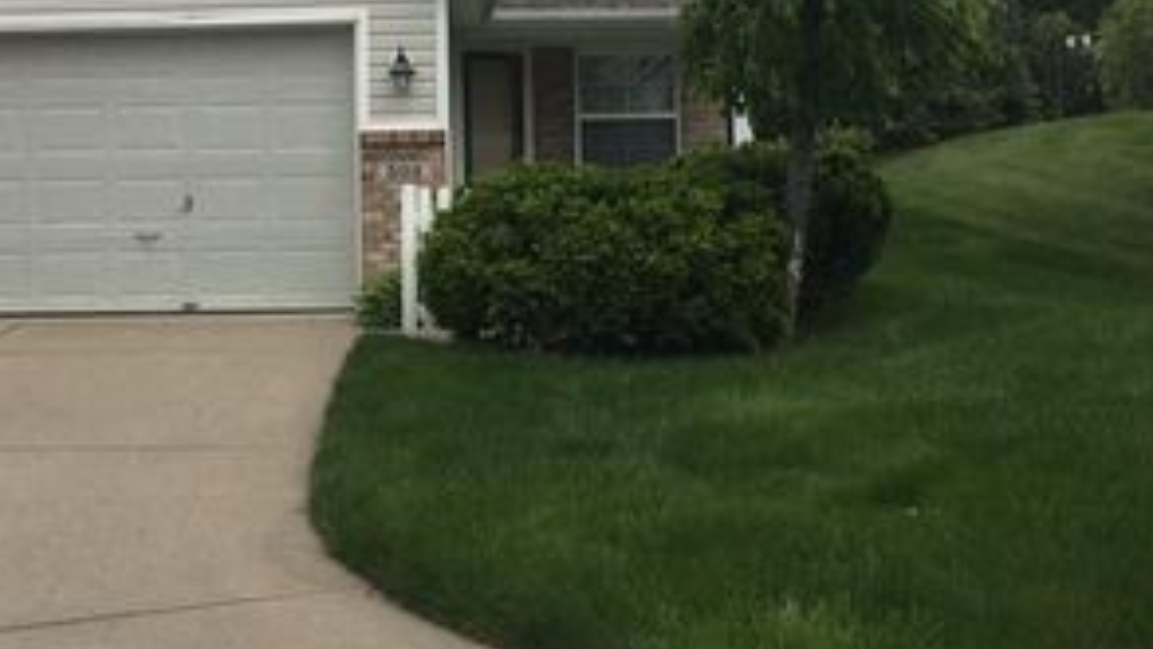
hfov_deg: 38.2
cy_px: 132
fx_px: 1651
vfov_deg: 22.0
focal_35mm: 54
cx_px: 417
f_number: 2.2
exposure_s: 1/2024
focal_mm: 4.15
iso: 25
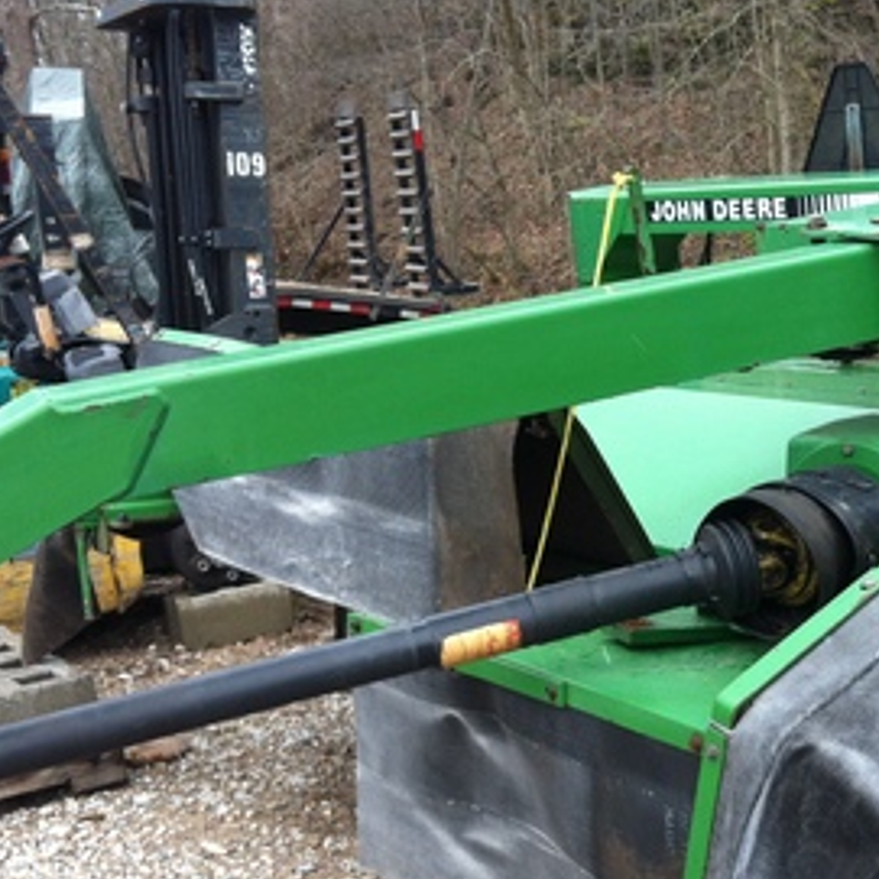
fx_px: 1781
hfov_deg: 27.4
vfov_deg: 27.4
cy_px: 629
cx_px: 649
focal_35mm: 62
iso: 80
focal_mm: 3.85
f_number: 2.8
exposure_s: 1/141
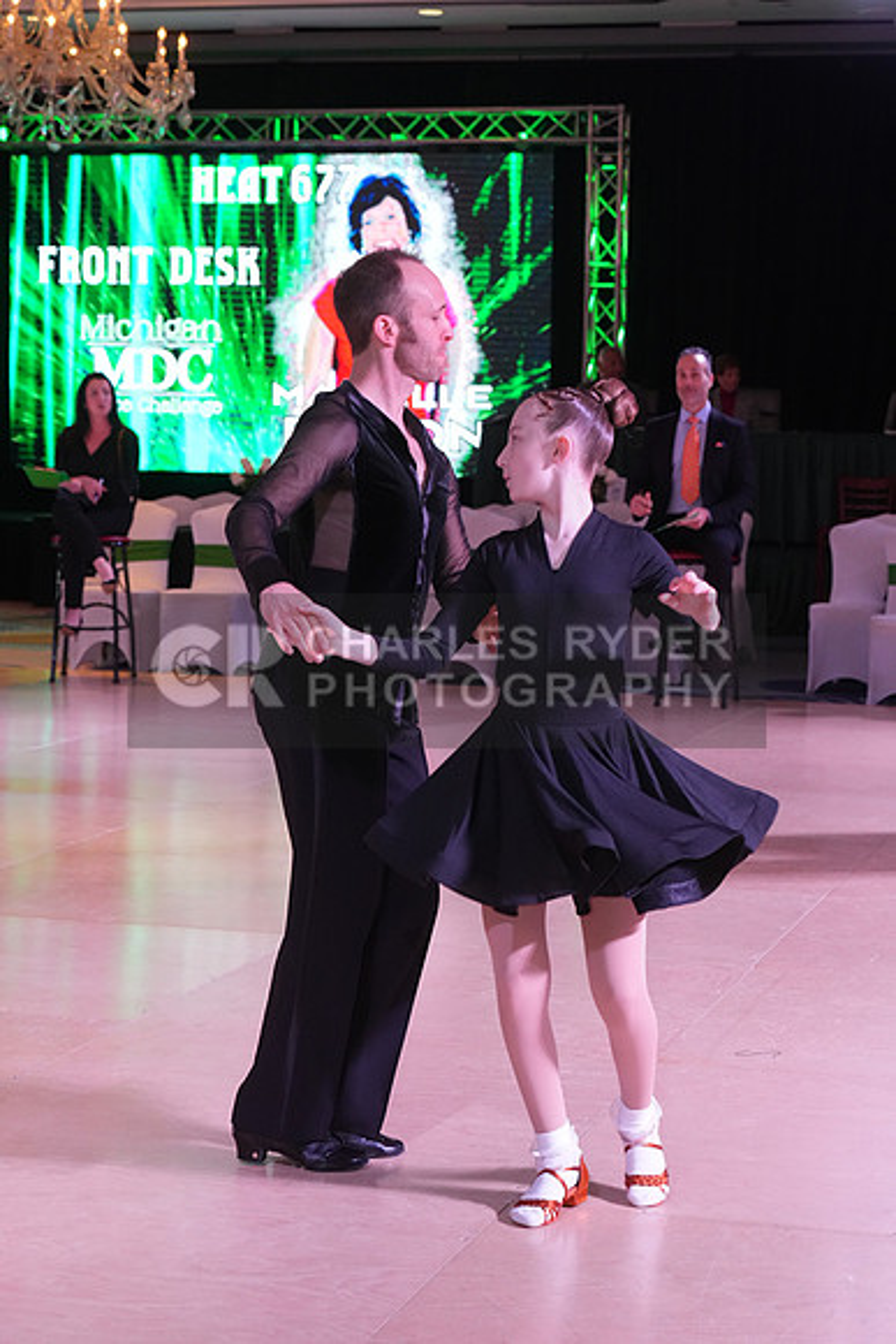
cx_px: 448
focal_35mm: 75
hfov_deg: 18.2
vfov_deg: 27.0
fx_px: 2798
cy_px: 672
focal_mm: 75
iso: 3200
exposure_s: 1/250
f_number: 6.3
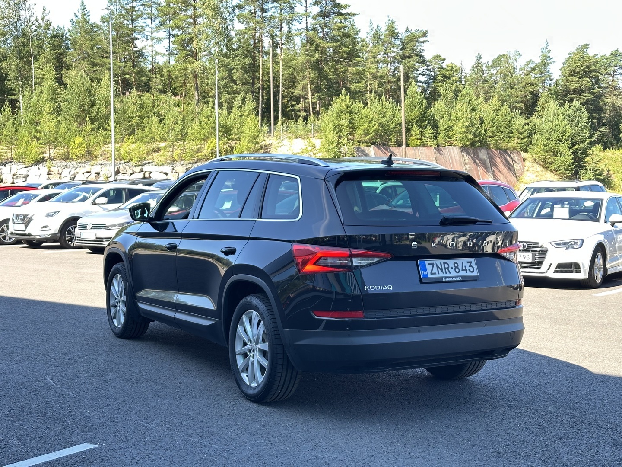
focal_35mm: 48
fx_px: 862
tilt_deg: -2.2
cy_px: 234
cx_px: 311
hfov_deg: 39.7
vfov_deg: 30.3
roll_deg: -0.1
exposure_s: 1/172
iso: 64
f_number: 1.78
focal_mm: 6.86
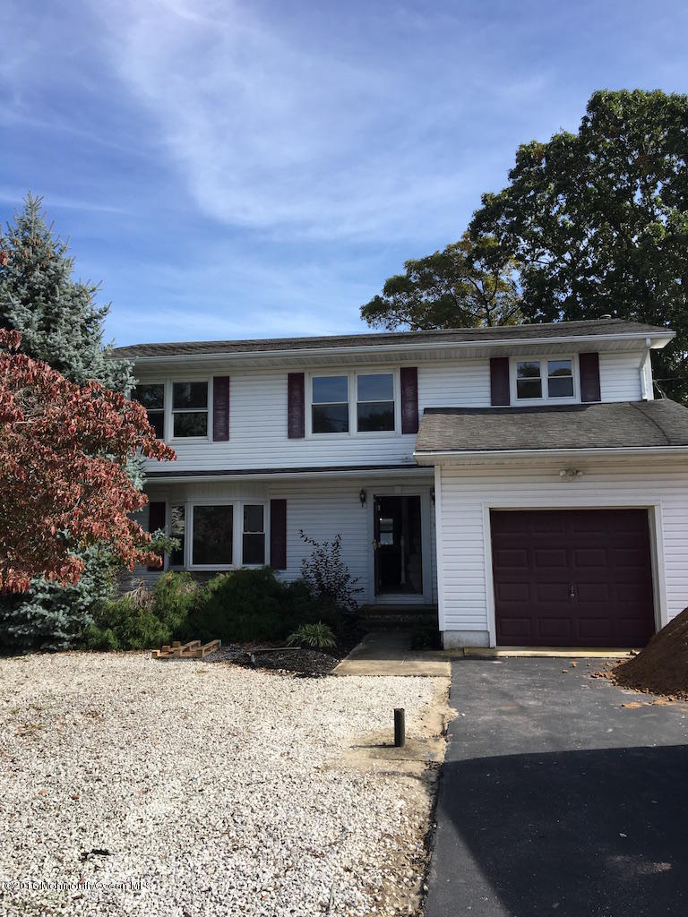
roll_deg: -0.8
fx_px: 769
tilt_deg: +8.7
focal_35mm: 29
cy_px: 458
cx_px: 344
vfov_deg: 61.7
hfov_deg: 48.2
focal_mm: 4.15
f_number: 2.2
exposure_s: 1/1099
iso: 25
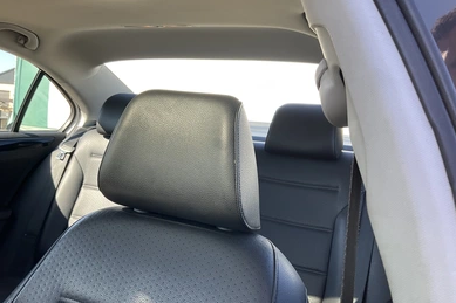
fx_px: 392
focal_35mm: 31
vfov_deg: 42.3
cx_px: 224
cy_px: 161
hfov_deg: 60.3
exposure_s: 1/122
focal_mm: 3
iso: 20
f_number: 1.8
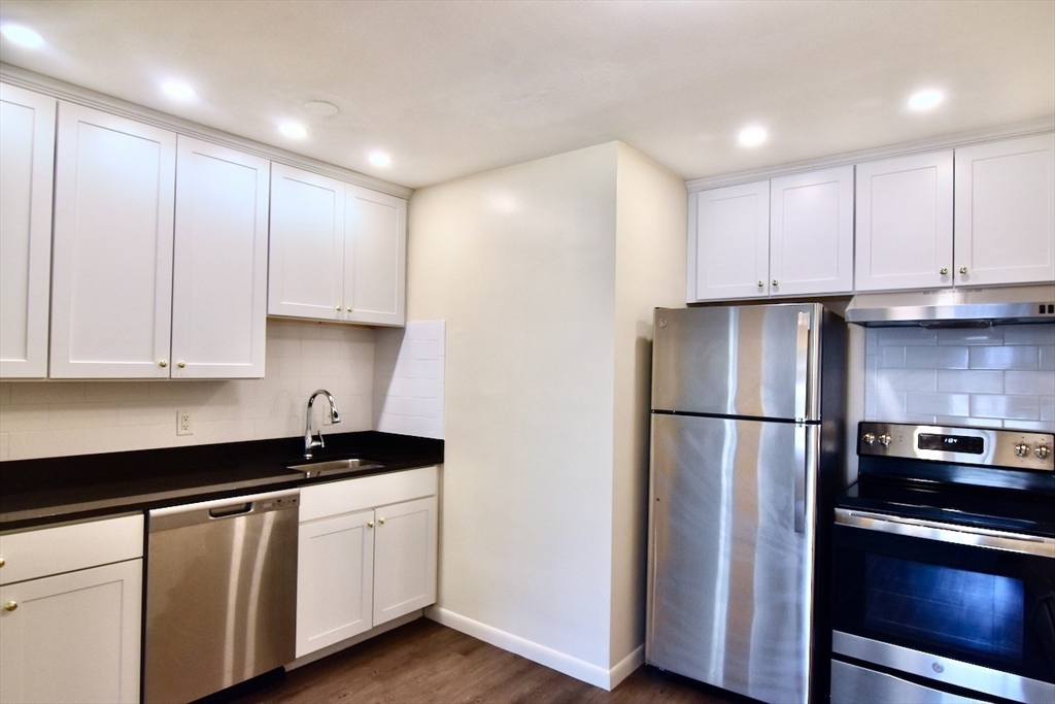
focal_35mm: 20
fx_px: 571
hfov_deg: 85.4
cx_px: 528
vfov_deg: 63.2
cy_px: 352
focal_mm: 13
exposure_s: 1/125
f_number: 5.6
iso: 800
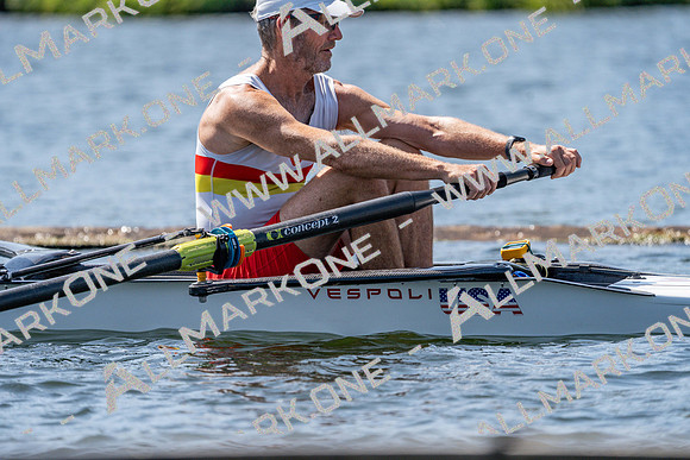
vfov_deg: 3.3
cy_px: 230
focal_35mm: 415
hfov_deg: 5.0
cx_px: 345
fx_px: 7956
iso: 400
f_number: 6.3
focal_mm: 415
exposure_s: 1/2000
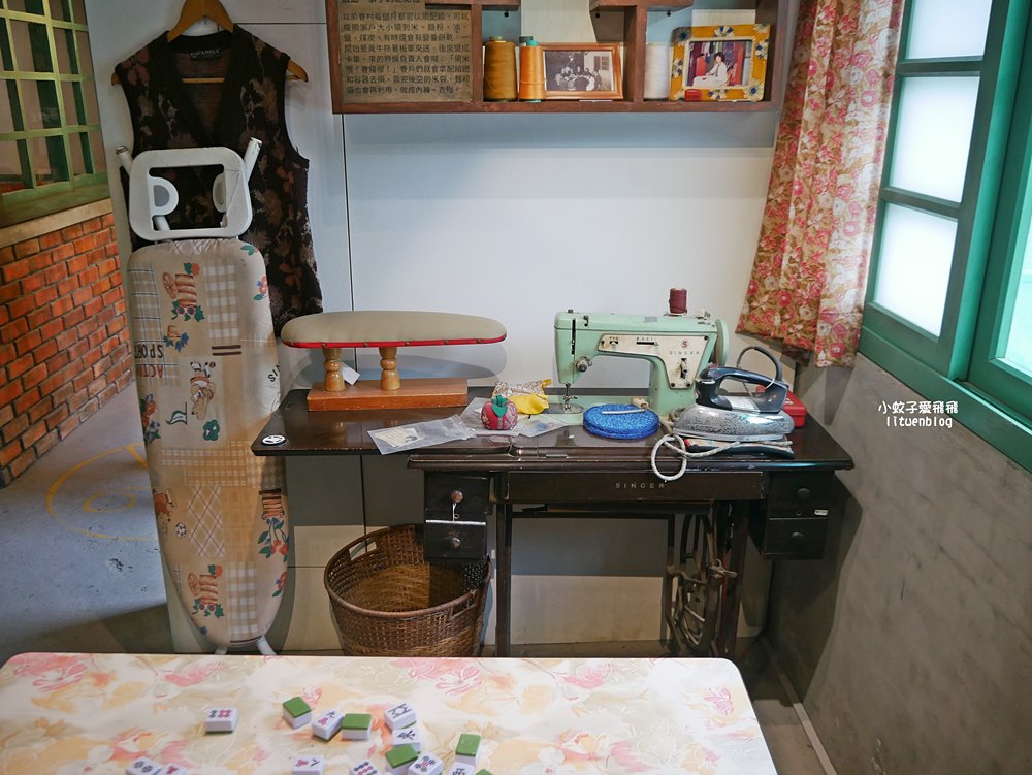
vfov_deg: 46.8
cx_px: 516
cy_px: 388
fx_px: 895
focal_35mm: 30
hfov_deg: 59.9
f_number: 3.6
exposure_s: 1/60
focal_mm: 15
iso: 500
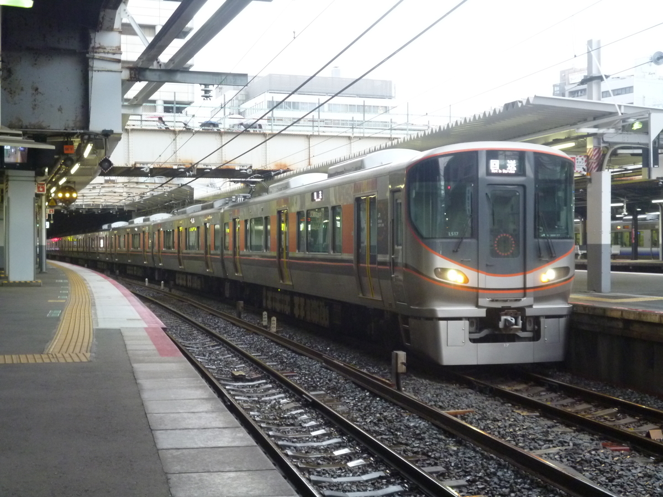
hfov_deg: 39.7
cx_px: 332
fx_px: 919
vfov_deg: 30.3
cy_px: 248
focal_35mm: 48
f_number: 4
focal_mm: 8.6
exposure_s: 1/25
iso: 400
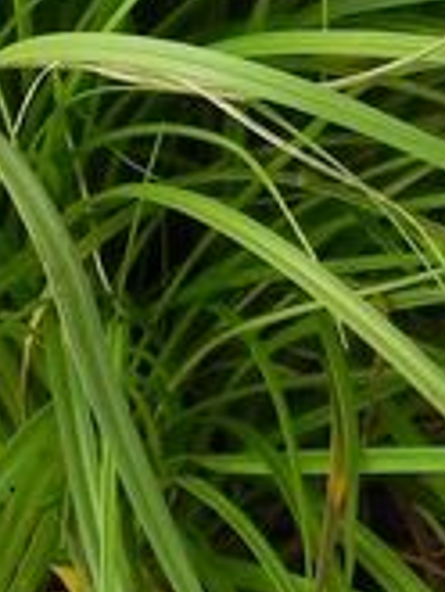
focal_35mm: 179
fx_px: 3064
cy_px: 32
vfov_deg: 11.0
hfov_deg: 7.9
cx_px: 919
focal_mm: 6.6
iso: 160
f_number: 4.5
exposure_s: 1/100
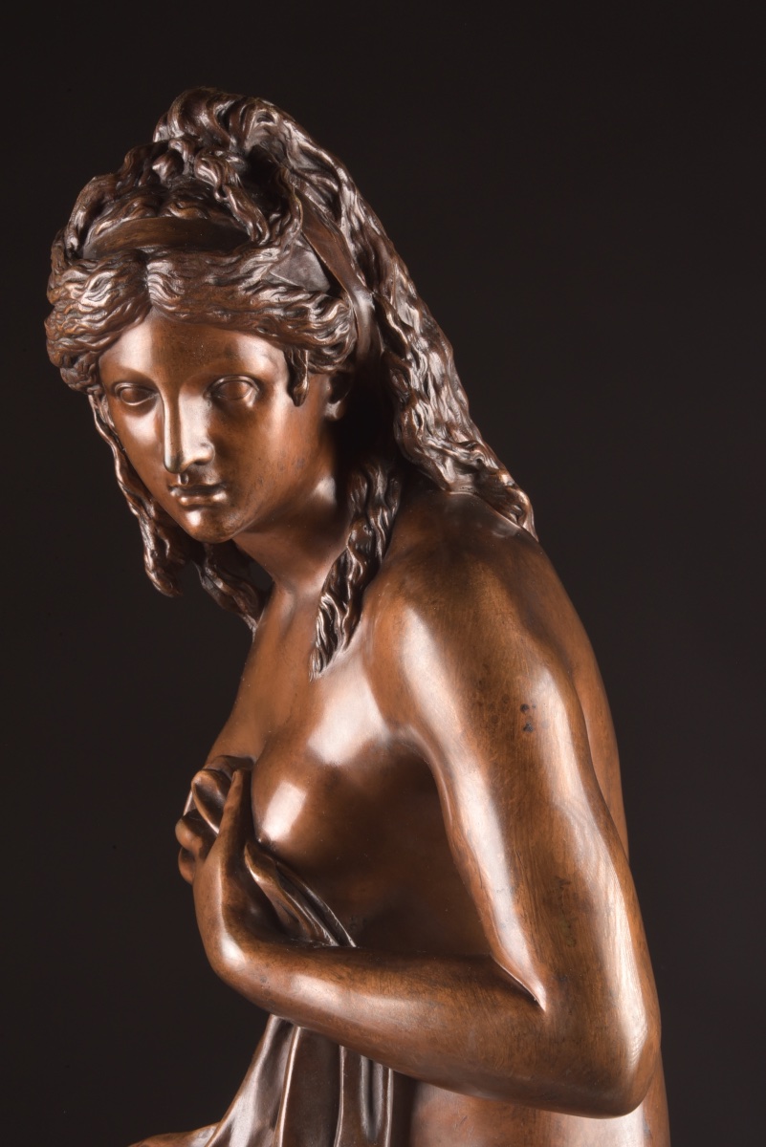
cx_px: 383
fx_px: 3890
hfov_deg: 11.2
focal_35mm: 122
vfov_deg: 16.8
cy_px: 574
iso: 400
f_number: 22
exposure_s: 1/125
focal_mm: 122
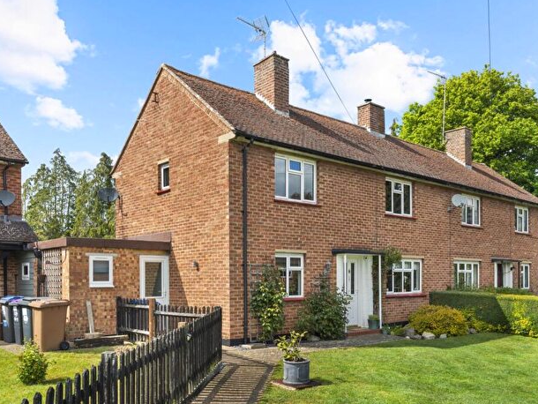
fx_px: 498
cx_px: 290
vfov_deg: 44.2
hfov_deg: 56.7
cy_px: 202
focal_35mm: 32
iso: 320
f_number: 7.1
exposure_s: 1/125
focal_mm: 29
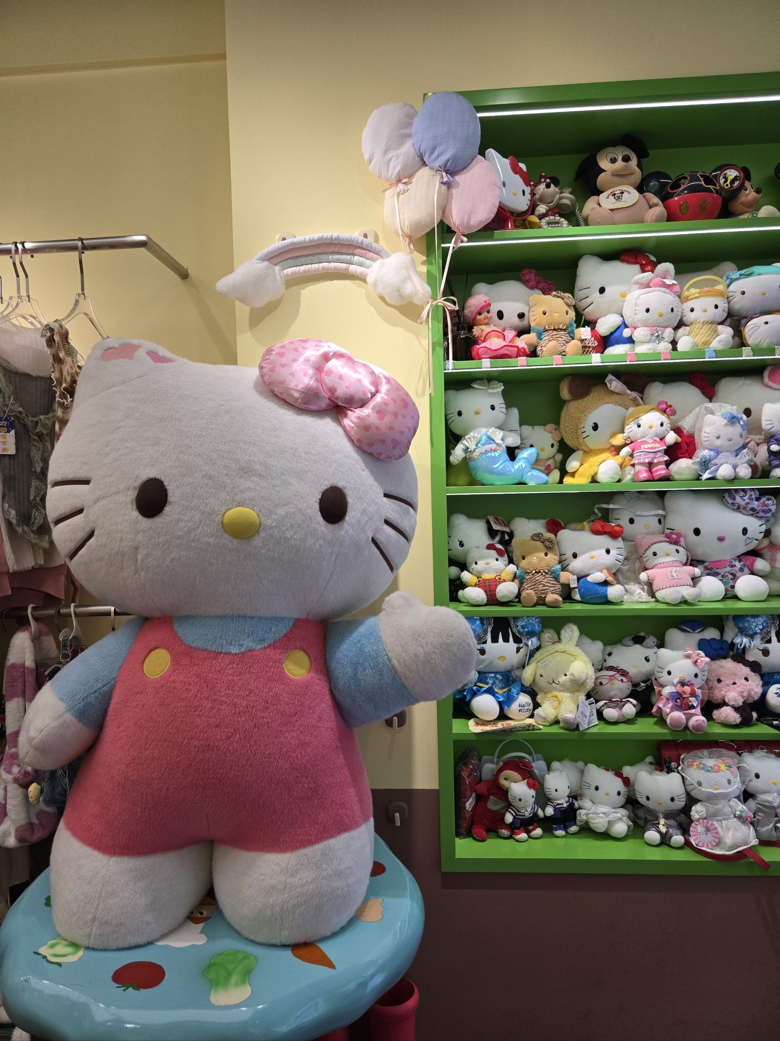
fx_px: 691
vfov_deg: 73.9
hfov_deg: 58.9
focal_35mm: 23
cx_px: 390
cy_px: 520
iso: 100
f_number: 1.8
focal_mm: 5.4
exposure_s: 1/526
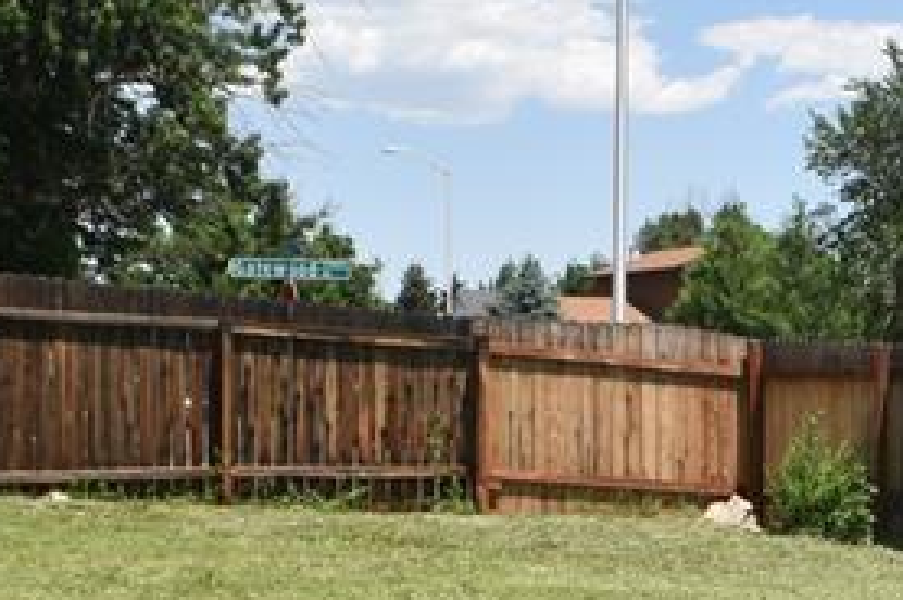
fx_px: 3754
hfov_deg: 13.6
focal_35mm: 150
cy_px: 740
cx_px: 818
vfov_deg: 9.0
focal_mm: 27
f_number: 9
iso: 200
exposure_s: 1/320
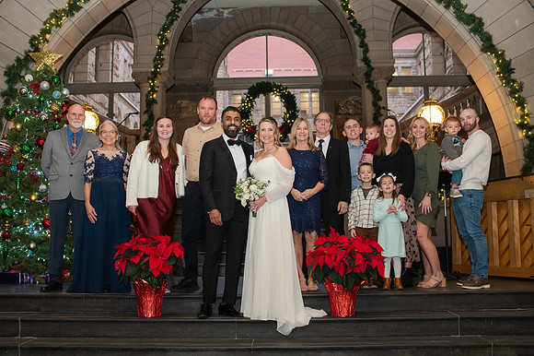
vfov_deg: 35.8
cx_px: 262
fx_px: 550
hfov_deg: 51.8
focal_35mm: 37
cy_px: 185
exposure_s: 1/200
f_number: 3.5
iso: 1000
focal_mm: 35
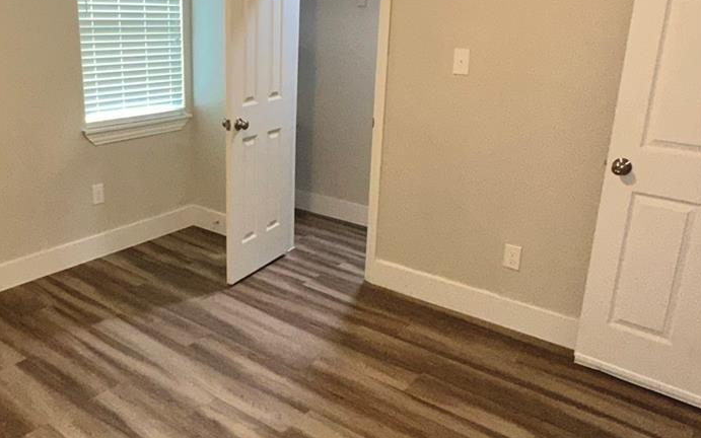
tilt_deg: -15.7
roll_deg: -0.1
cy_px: 179
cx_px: 275
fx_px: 631
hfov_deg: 57.6
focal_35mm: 33
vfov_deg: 38.2
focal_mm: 2.22
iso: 1000
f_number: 2.2
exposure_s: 1/60
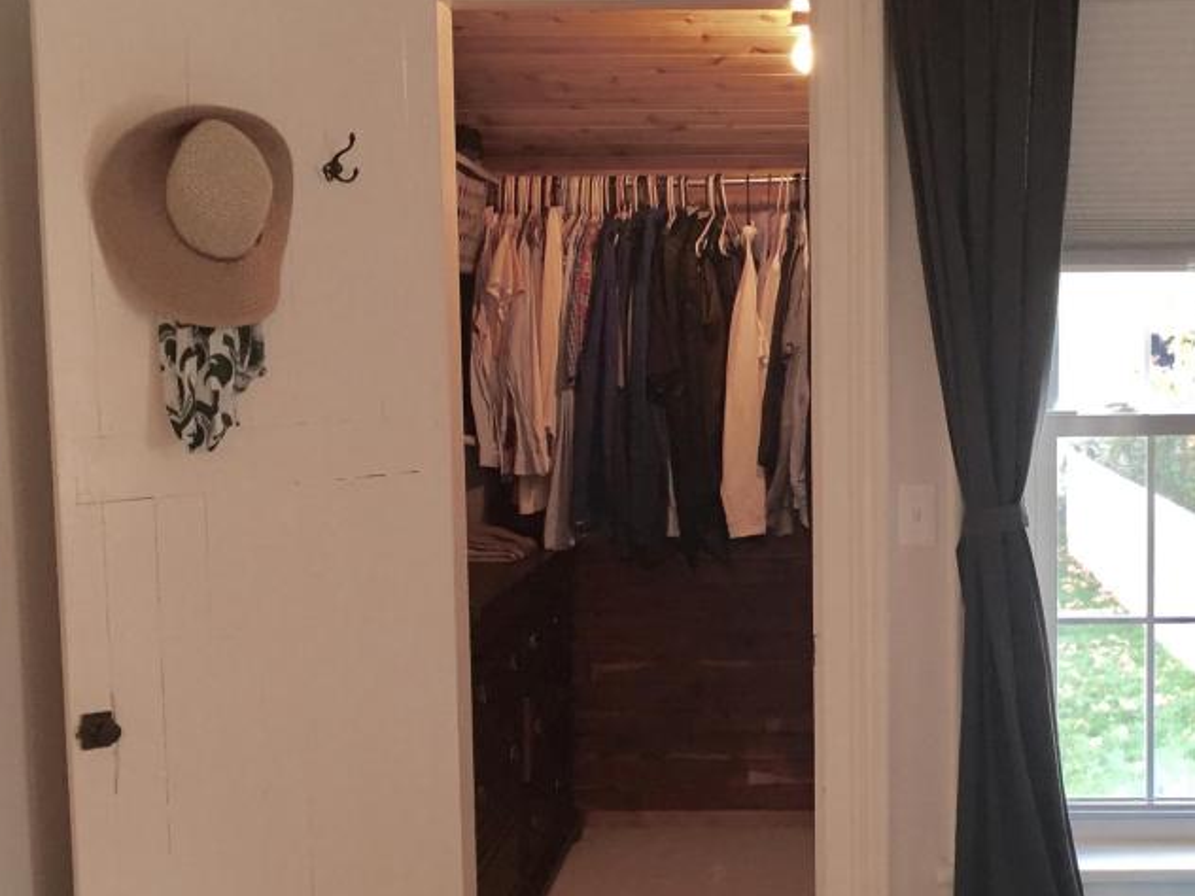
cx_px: 787
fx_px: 1623
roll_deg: +0.2
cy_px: 476
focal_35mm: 47
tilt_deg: -4.7
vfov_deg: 30.9
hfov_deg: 40.0
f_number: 2.2
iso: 80
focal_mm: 4.15
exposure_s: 1/30
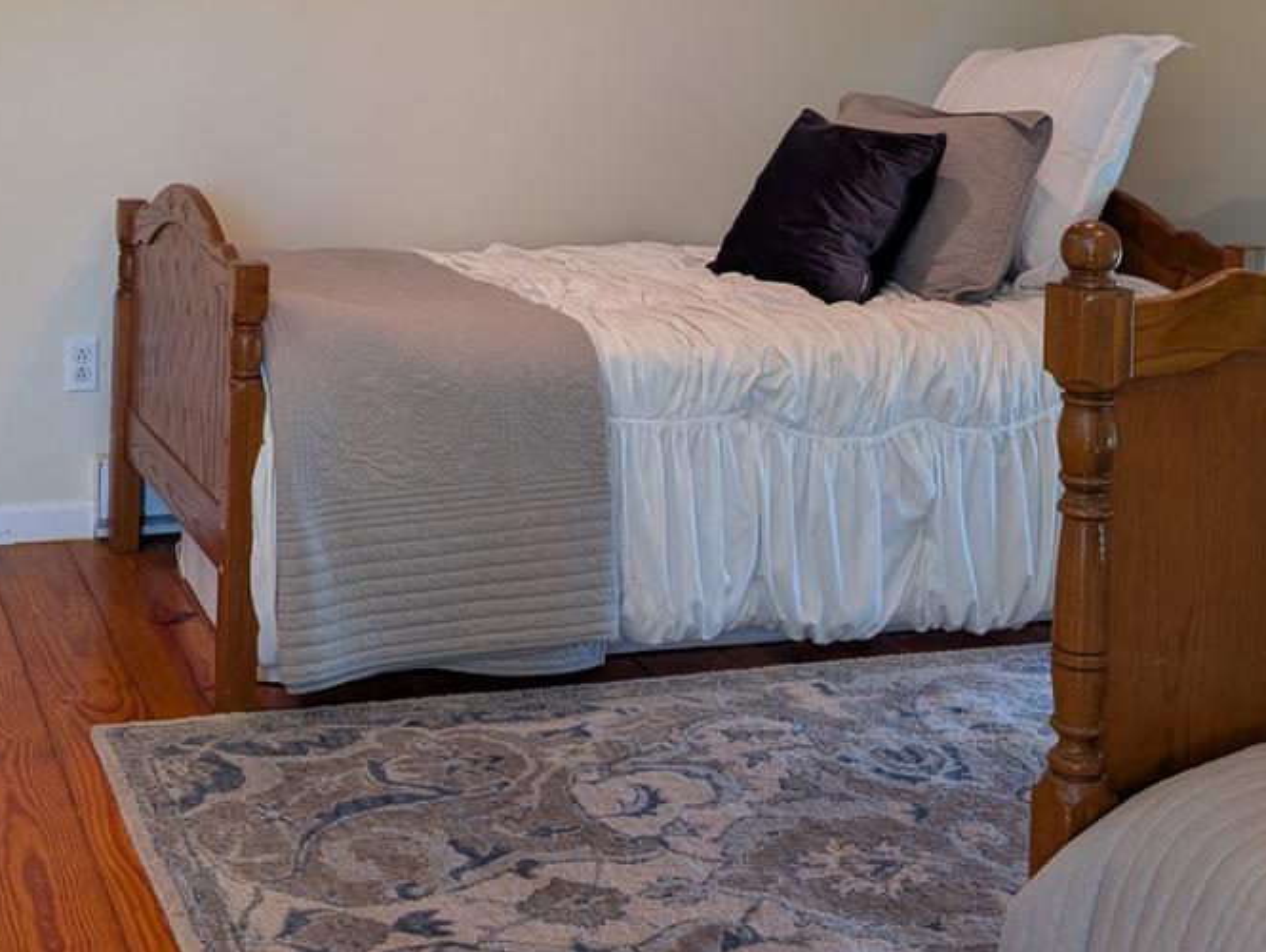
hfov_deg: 36.3
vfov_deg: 26.8
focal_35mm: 52
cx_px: 398
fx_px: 1903
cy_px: 38
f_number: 1.68
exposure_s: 1/24
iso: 30
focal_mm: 6.9
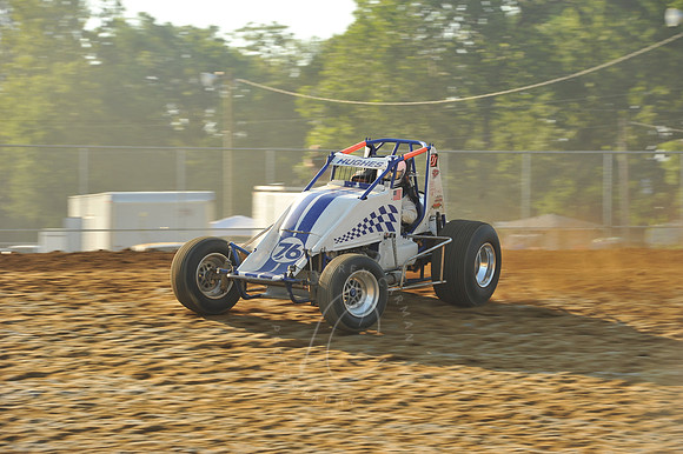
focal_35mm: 180
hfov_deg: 11.4
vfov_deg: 7.6
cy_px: 227
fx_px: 3413
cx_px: 342
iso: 400
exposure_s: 1/320
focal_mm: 180
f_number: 9
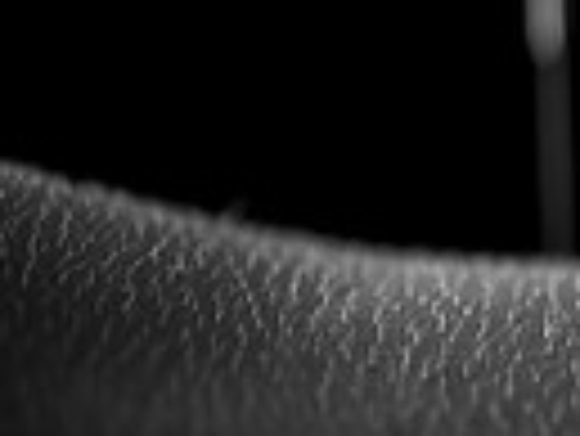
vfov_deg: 3.3
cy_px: 70
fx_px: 7614
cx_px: 1295
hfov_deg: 4.3
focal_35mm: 454
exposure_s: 1/200
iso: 800
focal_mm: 105
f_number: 3
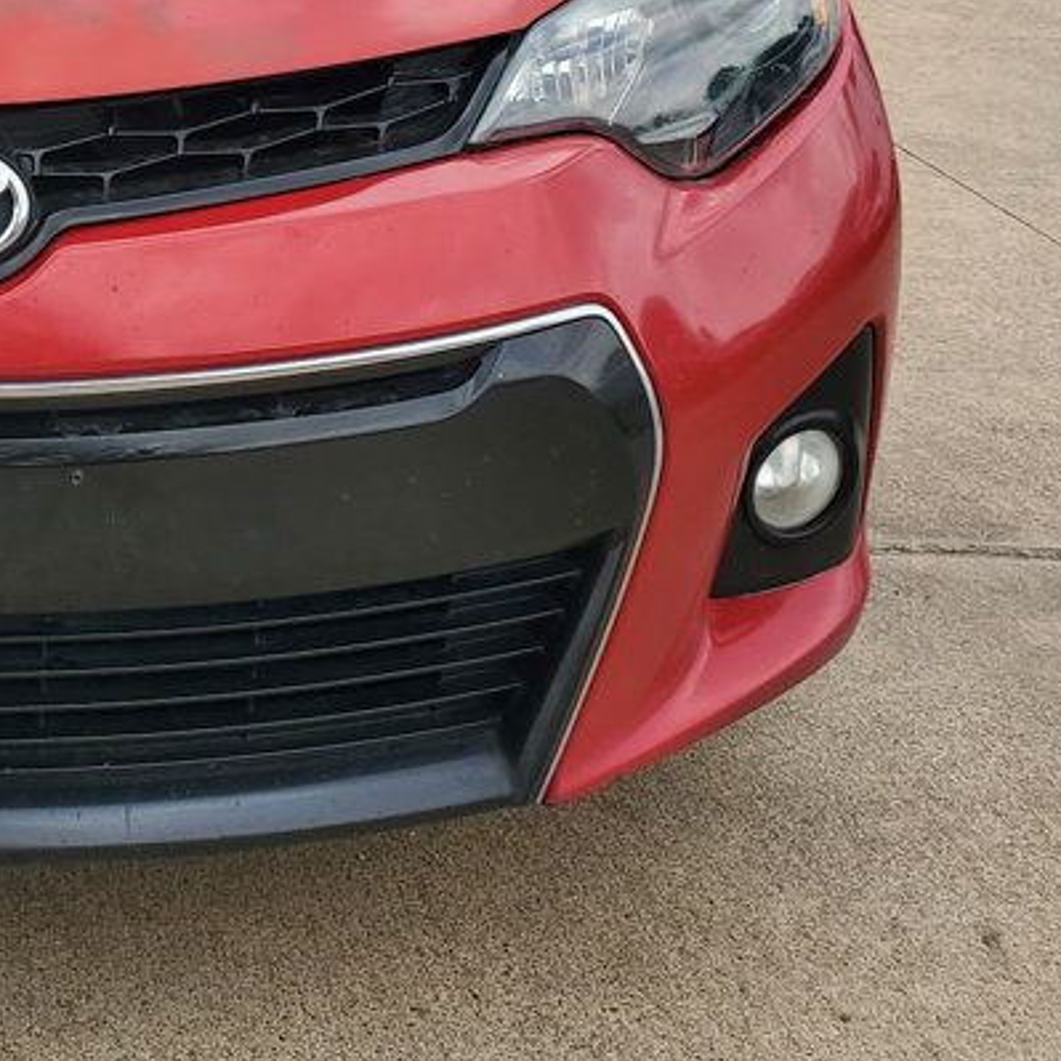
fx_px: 2046
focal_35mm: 59
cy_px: 168
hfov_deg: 26.8
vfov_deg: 28.3
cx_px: -90
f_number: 2.4
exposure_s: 1/667
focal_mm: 4.3
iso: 50
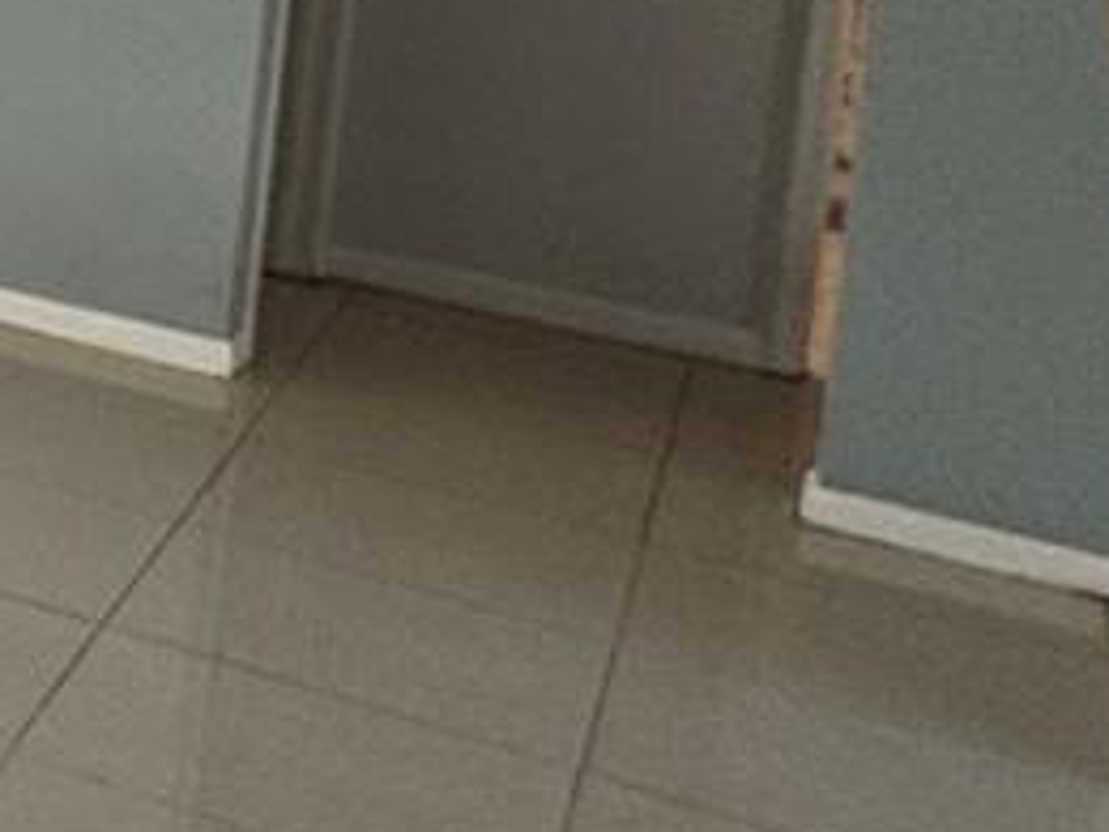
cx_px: -1574
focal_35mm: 86
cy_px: -405
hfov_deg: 14.5
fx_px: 2755
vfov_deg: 15.8
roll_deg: -3.6
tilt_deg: -3.9
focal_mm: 2.22
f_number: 2.2
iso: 80
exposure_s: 1/99
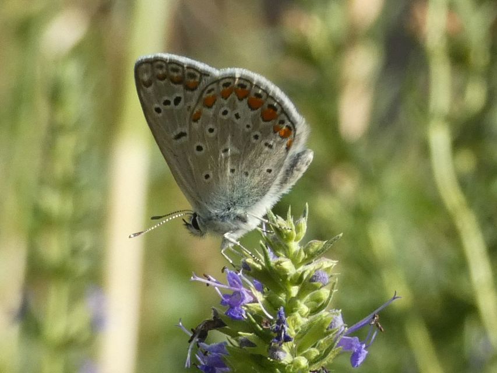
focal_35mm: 160
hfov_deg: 12.3
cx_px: 248
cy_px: 186
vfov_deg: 9.3
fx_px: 2298
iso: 250
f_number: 5.4
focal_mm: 28.8
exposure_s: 1/250
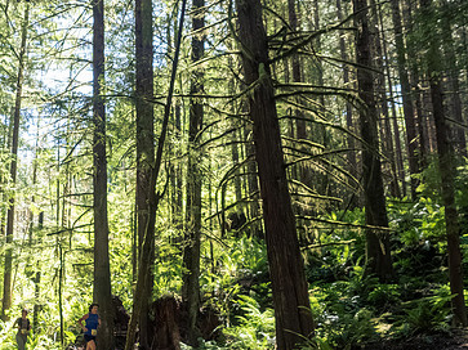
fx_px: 554
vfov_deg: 34.3
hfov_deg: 44.4
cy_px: 267
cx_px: 122
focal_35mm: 41
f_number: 2.8
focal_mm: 12
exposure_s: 1/1000
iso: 2000
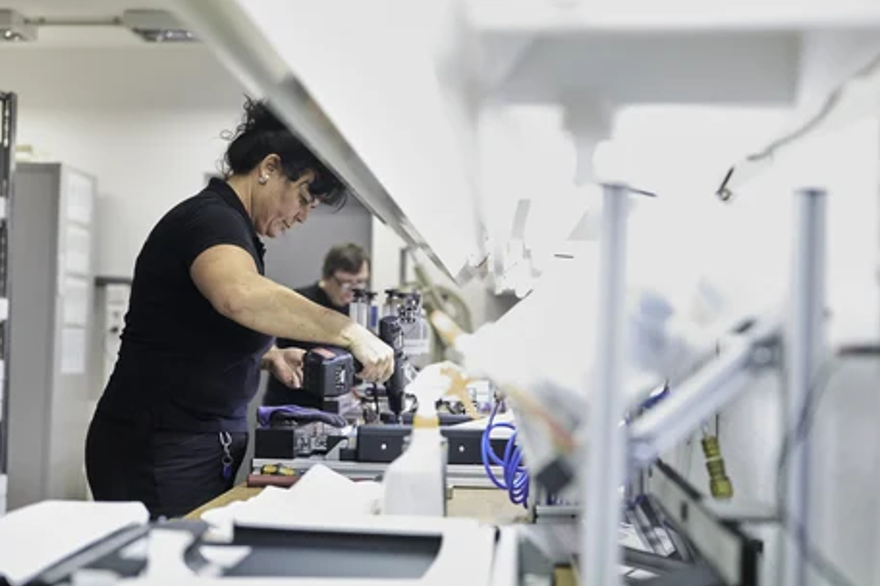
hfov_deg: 38.9
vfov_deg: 26.5
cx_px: 433
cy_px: 297
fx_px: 1247
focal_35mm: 51
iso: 800
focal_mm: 50
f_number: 2.2
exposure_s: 1/125
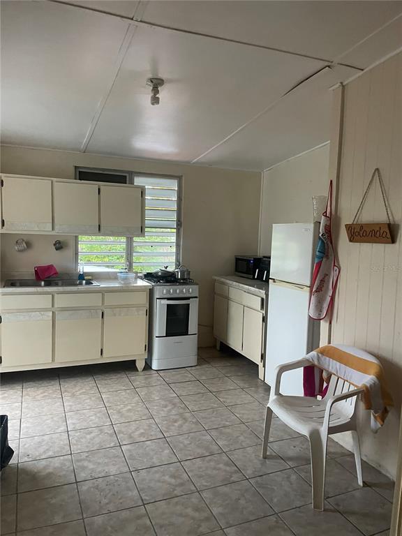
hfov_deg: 53.1
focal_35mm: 26
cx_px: 201
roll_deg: -1.1
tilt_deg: -5.3
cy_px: 268
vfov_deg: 67.3
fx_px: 403
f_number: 1.6
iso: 500
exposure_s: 1/40
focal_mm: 4.2
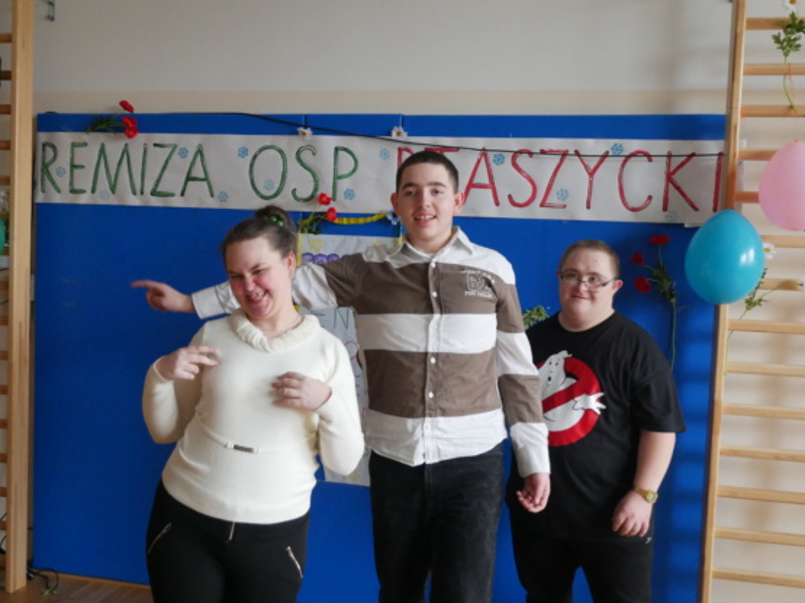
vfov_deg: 38.7
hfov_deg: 50.1
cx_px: 393
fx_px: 860
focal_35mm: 37
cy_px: 299
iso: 3200
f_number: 4
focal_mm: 18
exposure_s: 1/125
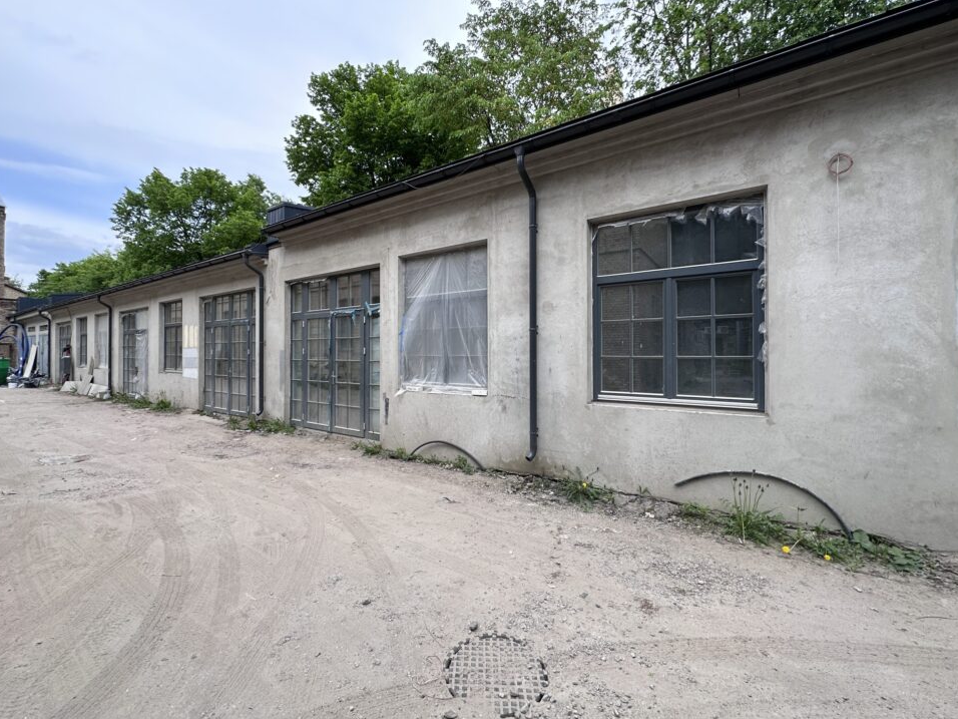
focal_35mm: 15
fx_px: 415
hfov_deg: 98.2
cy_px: 351
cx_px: 471
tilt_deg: +1.7
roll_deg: -0.9
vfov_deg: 81.7
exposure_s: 1/404
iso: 40
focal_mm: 2.22
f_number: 2.2
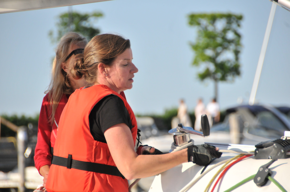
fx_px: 2414
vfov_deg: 4.6
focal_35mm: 300
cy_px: 96
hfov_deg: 6.9
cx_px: 145
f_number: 6.3
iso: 800
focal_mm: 200
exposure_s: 1/3200
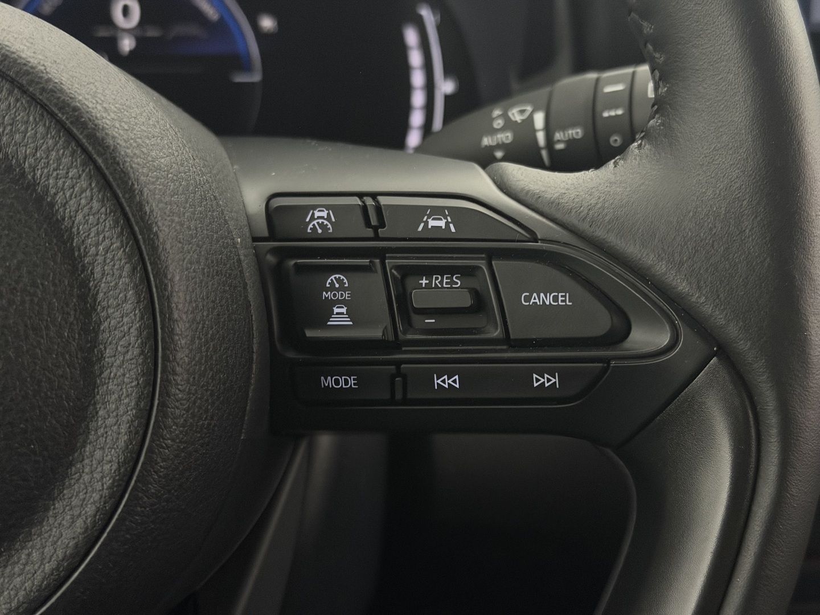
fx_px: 1137
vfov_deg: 30.3
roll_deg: -0.2
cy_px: 308
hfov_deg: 39.7
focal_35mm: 48
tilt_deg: -21.7
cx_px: 410
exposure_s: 1/25
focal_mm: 6.76
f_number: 1.78
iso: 400
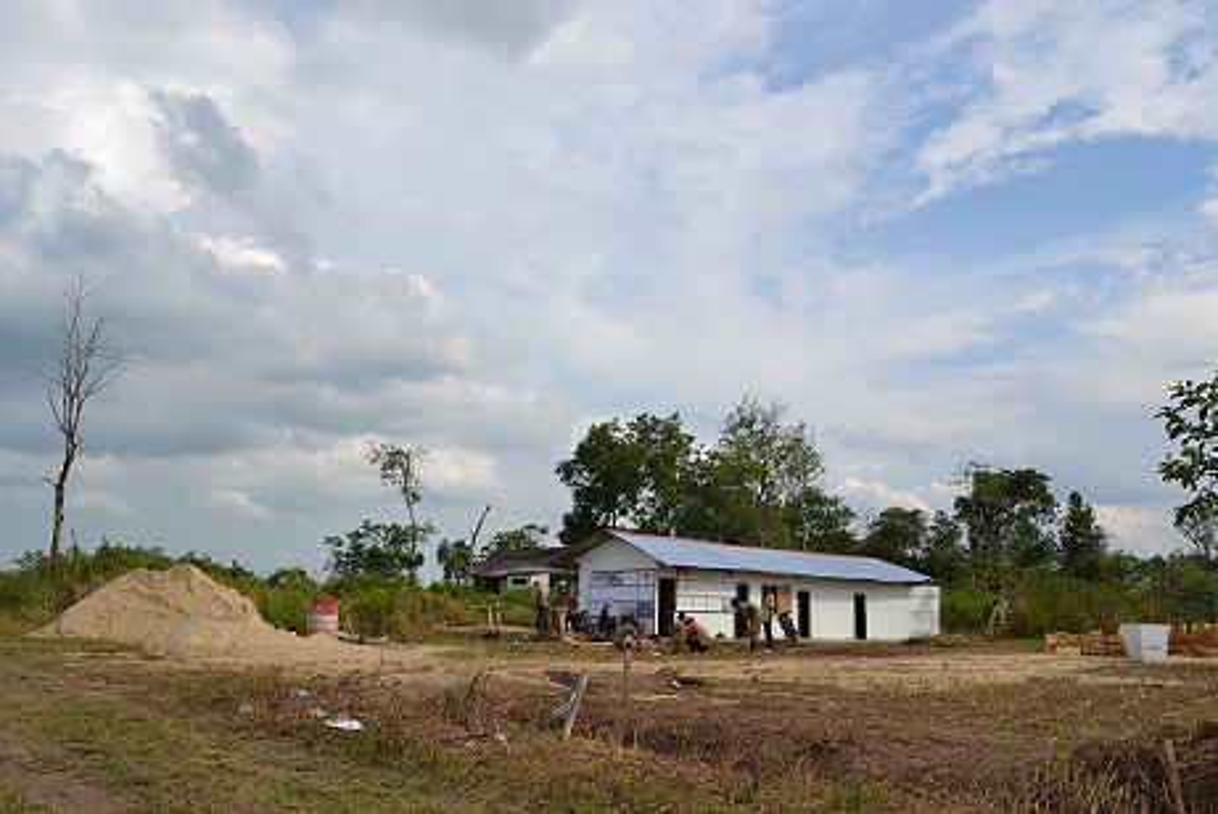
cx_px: 609
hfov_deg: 57.2
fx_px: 1117
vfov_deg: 40.0
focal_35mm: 33
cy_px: 407
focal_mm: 22
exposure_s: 1/250
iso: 100
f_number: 8
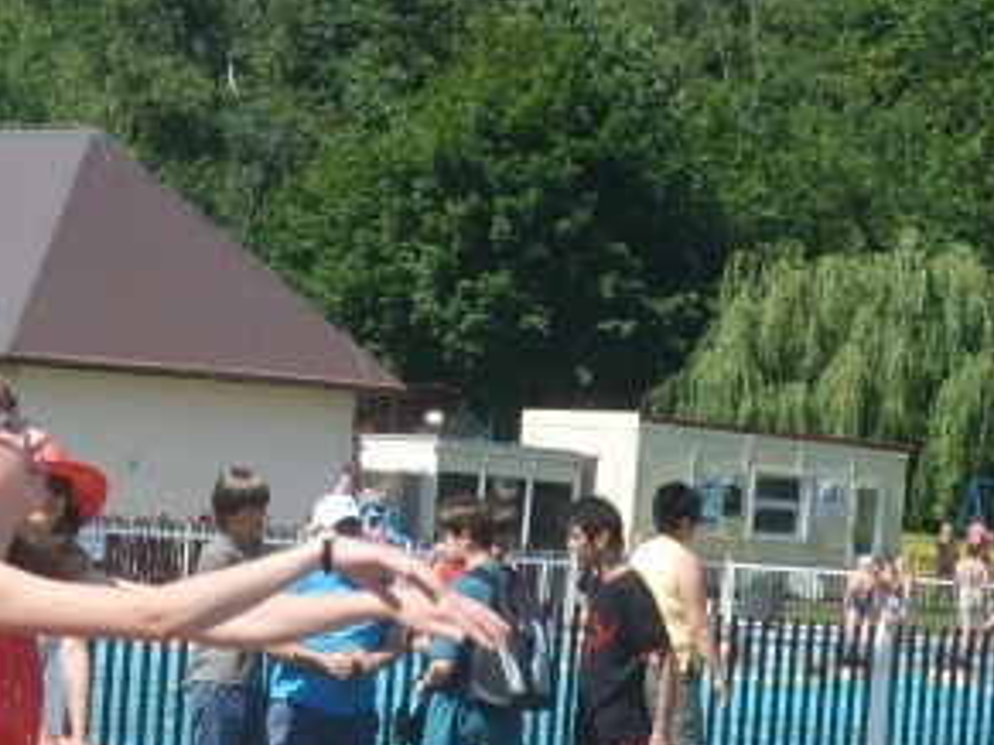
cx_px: 488
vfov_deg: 7.5
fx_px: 5683
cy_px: 639
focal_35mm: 198
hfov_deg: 10.0
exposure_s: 1/500
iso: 50
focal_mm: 12
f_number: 3.9
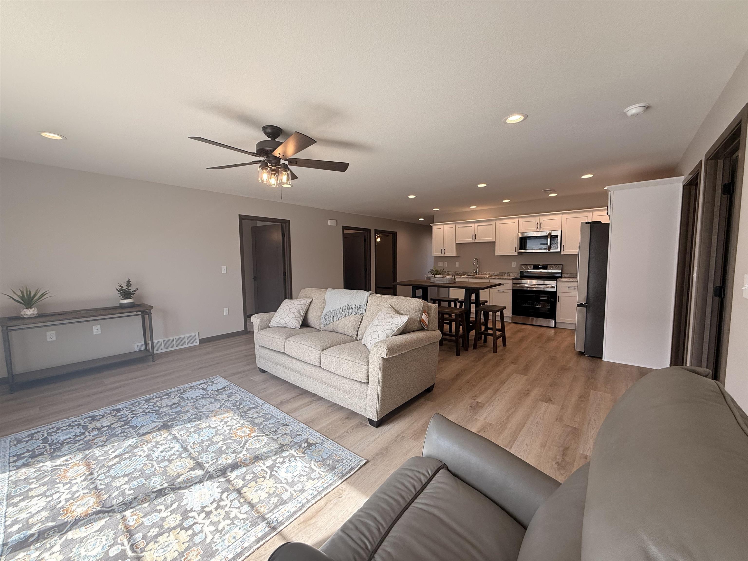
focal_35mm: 14
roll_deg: +0.2
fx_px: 303
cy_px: 280
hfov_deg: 102.1
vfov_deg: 85.7
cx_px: 374
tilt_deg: -4.3
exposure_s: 1/120
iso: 80
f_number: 2.2
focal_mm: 2.22
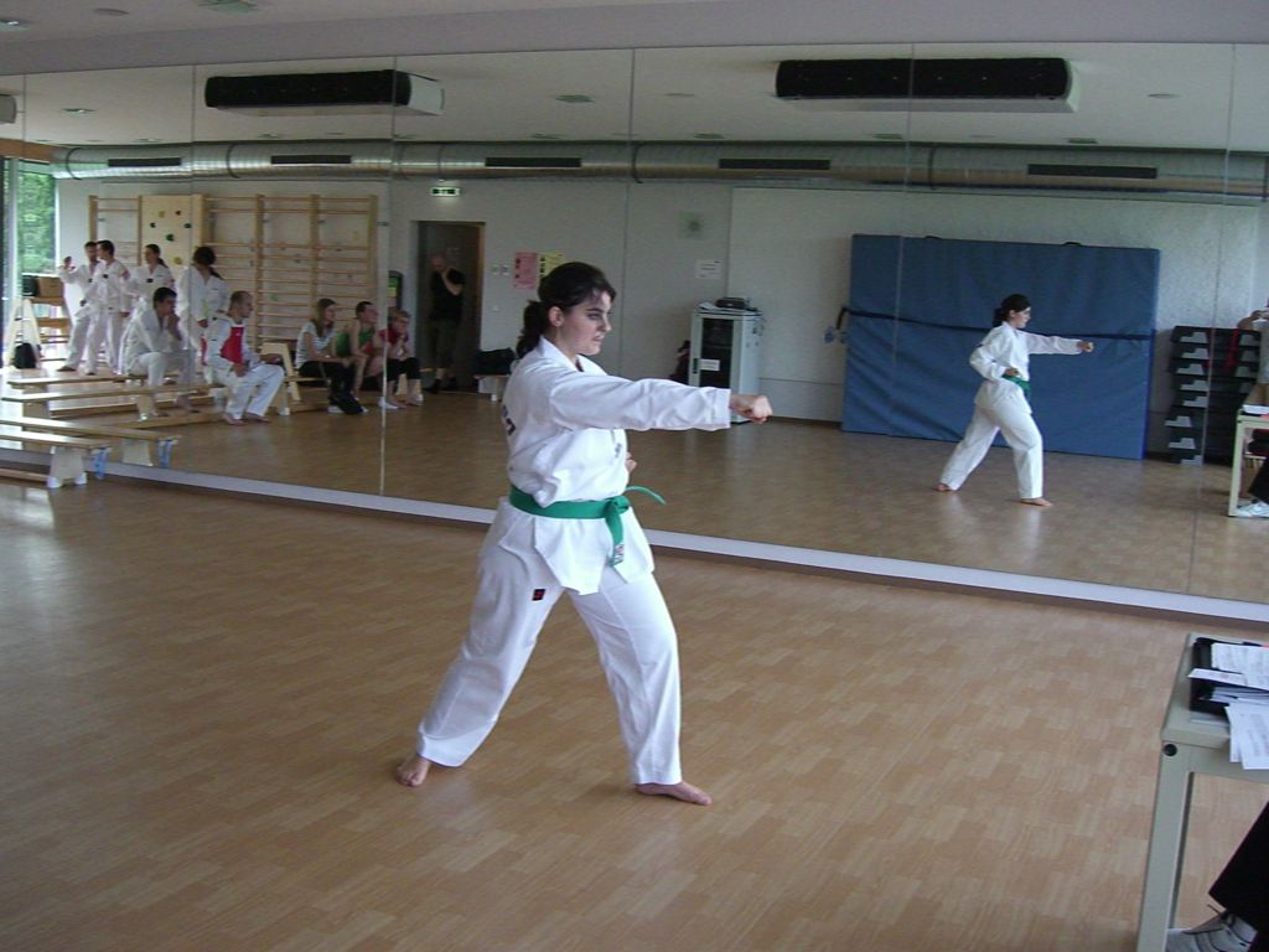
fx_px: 1393
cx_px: 634
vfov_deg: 37.7
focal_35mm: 38
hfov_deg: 49.0
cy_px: 476
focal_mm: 7.9
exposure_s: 1/800
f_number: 2.8
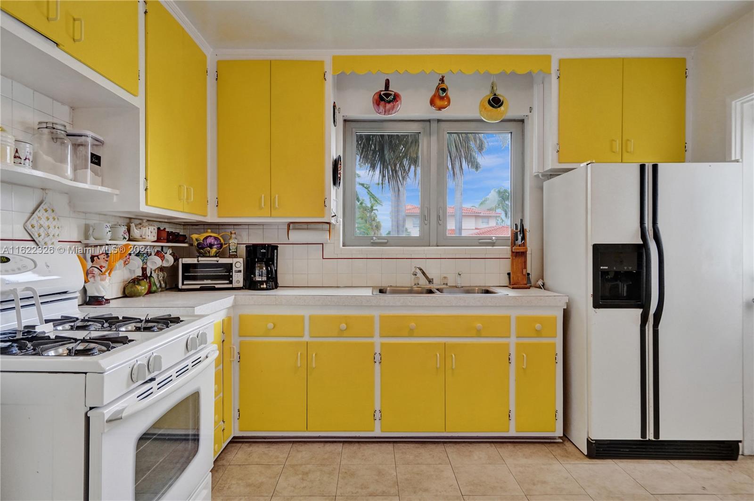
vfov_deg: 61.8
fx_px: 419
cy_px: 250
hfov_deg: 84.0
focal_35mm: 20
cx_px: 377
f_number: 4
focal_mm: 20
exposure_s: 1/500
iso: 1600
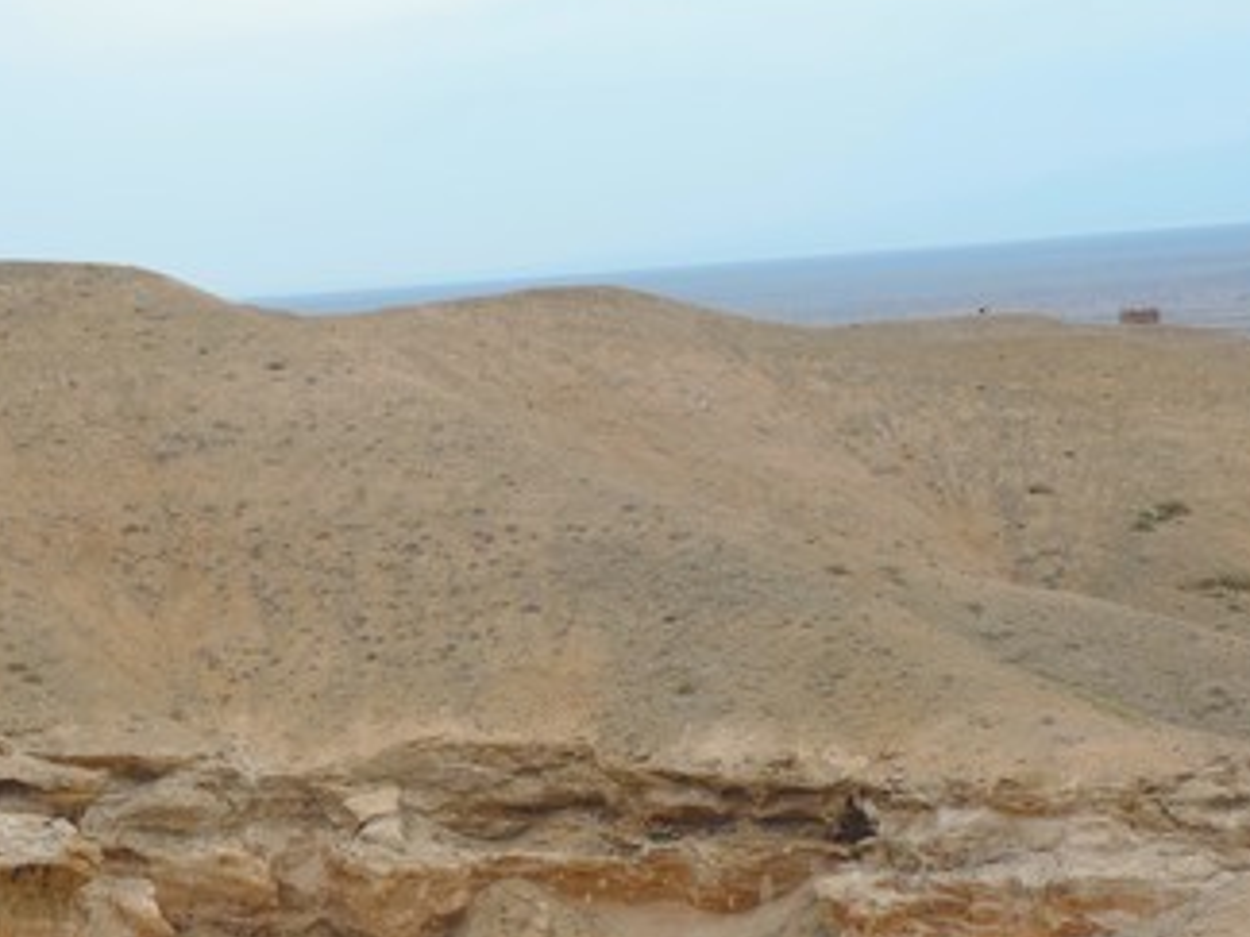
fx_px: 4297
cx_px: -58
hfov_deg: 16.2
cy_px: 657
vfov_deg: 12.4
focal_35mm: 119
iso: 80
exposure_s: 1/500
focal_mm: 9.8
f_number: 3.7
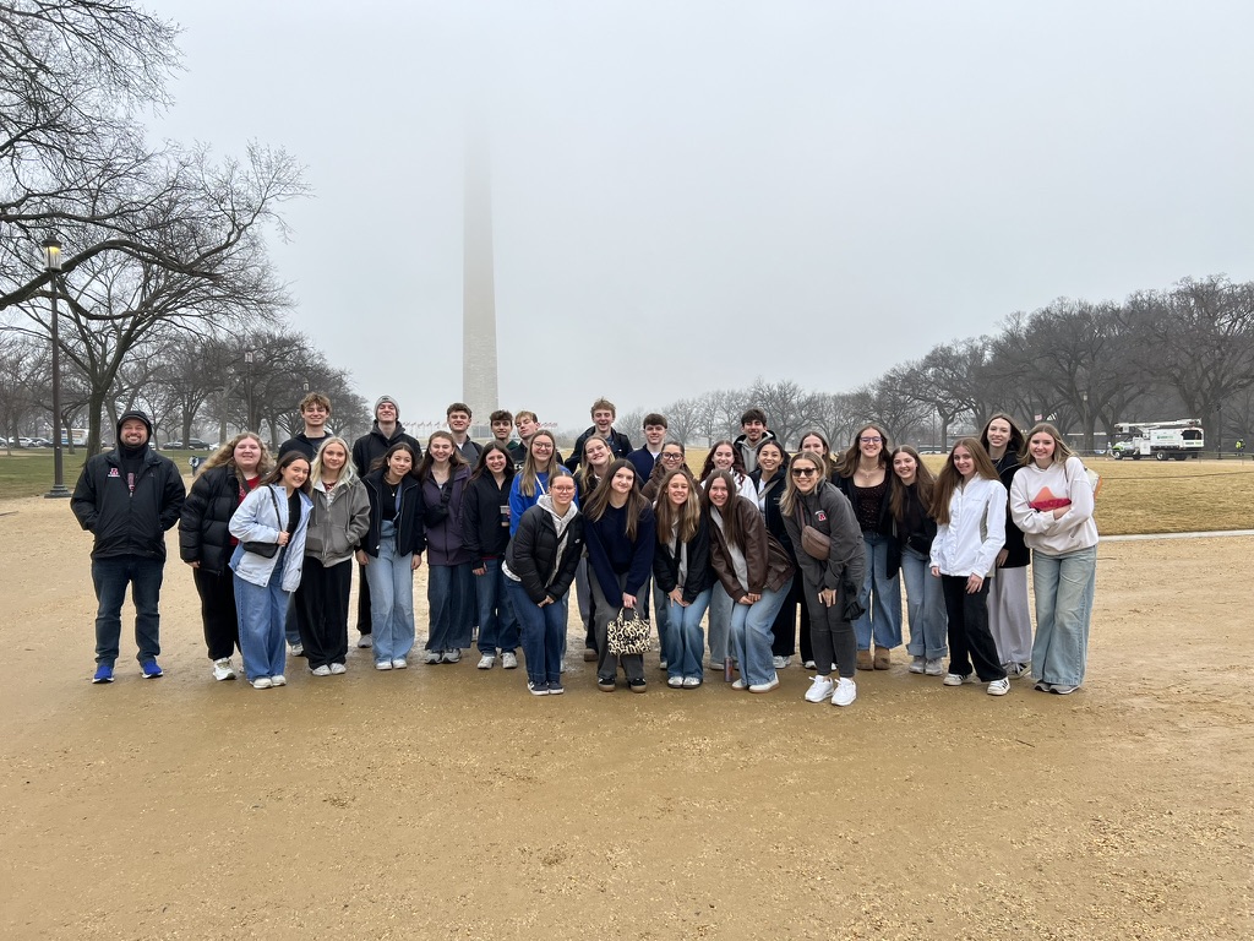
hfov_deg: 67.3
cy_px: 470
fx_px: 942
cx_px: 627
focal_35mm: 26
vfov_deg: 53.1
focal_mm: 5.7
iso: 50
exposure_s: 1/733
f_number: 1.5
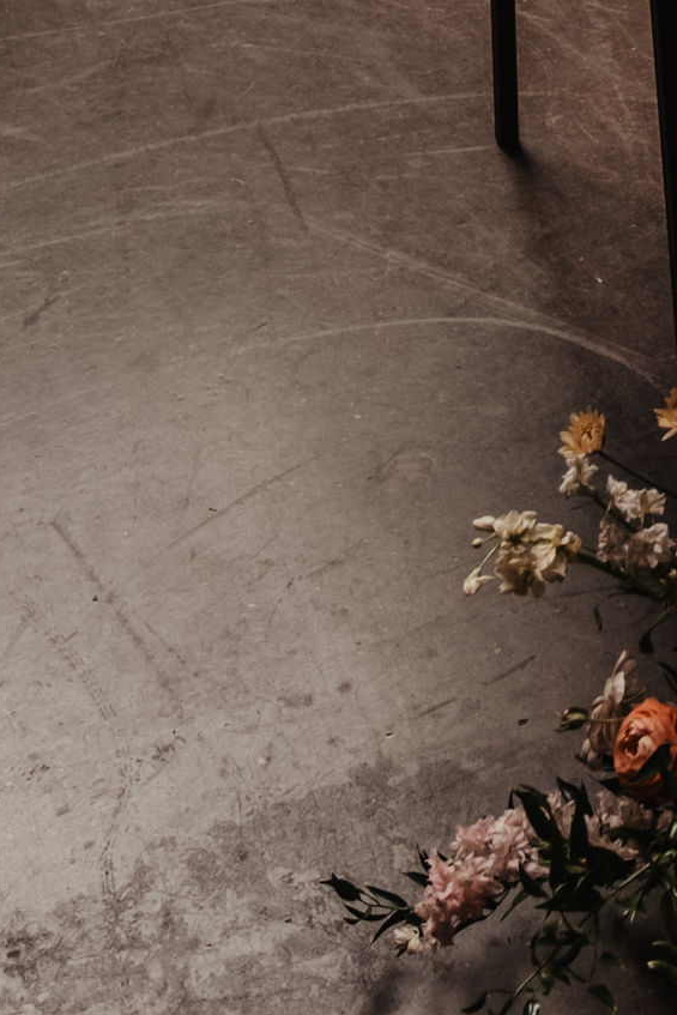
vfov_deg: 17.8
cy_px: -527
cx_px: 1310
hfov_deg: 12.1
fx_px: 2876
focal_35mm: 102
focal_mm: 16
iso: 250
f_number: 2.8
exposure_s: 1/500
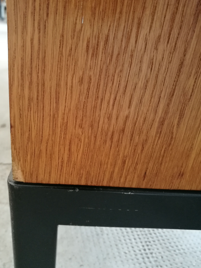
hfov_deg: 44.0
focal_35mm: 32
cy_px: 133
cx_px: 82
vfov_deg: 56.8
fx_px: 248
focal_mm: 4.5
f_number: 2.2
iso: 500
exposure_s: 1/20
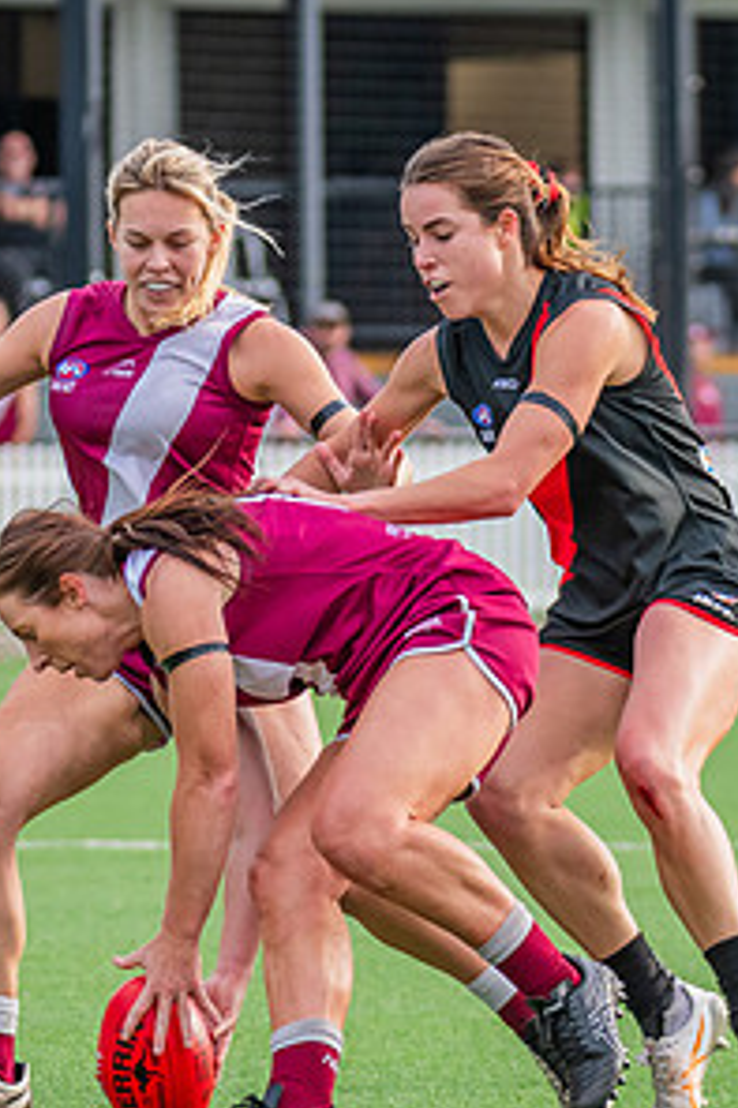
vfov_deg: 4.2
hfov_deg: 2.8
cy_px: 566
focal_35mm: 486
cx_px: 337
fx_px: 14961
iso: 800
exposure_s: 1/1000
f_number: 5
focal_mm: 180
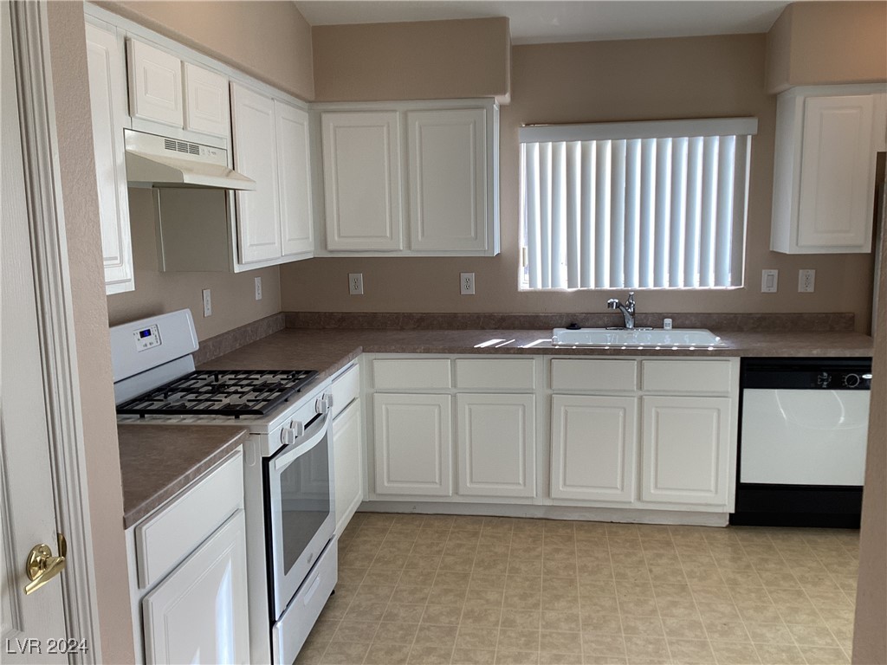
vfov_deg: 45.4
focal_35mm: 31
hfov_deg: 58.4
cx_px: 444
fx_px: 794
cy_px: 332
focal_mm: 3.3
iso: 40
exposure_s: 1/120
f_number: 2.4
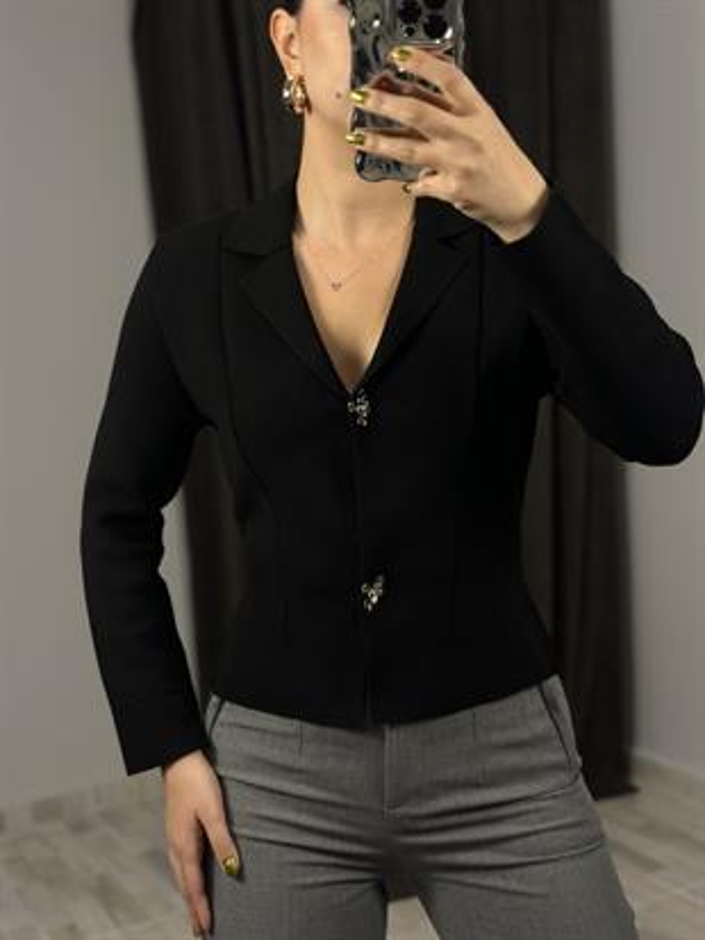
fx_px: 1303
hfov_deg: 30.3
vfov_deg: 39.6
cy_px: 470
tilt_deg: -31.3
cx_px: 352
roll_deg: +6.1
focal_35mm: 48
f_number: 1.78
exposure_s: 1/100
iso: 160
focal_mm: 6.86
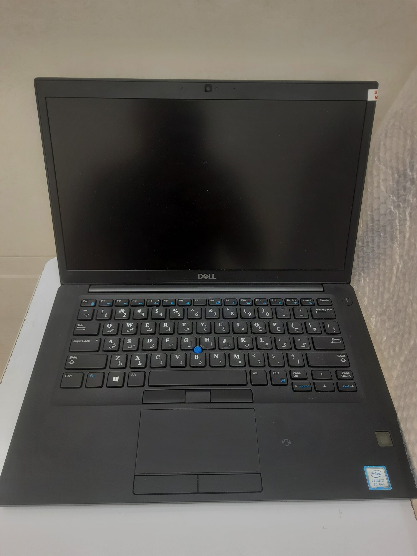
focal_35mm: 24
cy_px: 278
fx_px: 385
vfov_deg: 71.6
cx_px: 208
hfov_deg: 56.8
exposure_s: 1/50
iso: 64
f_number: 1.8
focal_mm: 5.23
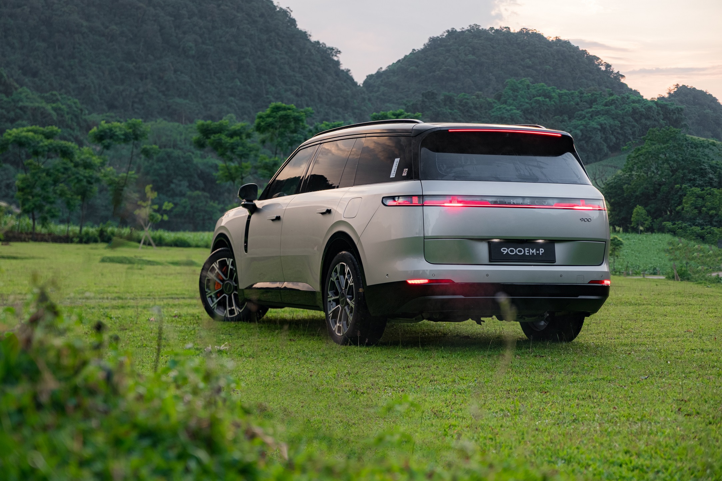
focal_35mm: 73
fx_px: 1464
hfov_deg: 27.7
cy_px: 240
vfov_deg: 18.7
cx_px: 361
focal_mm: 48.5
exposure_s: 1/125
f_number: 3.2
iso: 320
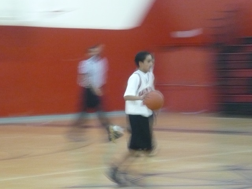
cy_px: 94
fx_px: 1070
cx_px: 126
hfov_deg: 13.4
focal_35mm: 147
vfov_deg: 10.1
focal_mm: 16.1
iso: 400
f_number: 4.8
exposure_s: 1/6
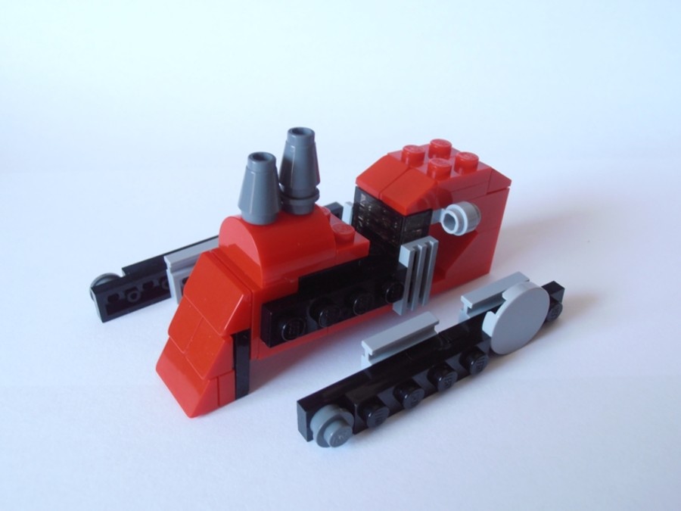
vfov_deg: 38.7
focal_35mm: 37
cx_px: 340
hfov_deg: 50.1
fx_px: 728
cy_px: 256
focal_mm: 6.61
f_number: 3.9
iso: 125
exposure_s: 1/25
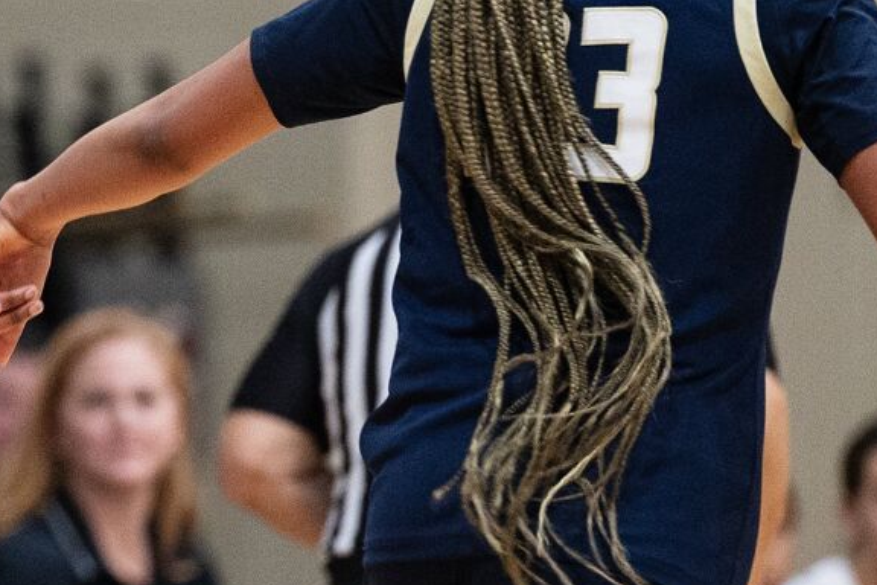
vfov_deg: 2.2
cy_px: 477
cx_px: -134
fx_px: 14908
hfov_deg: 3.4
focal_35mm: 612
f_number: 2.8
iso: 5000
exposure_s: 1/800
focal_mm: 200
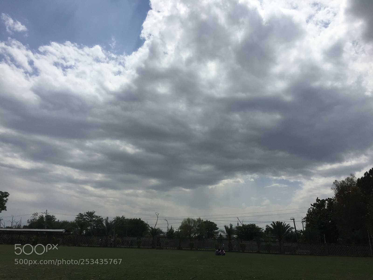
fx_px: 312
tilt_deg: +18.1
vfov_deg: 48.2
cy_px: 140
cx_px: 186
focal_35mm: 29
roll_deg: -1.3
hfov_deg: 61.7
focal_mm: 4.15
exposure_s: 1/7937
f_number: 2.2
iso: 32
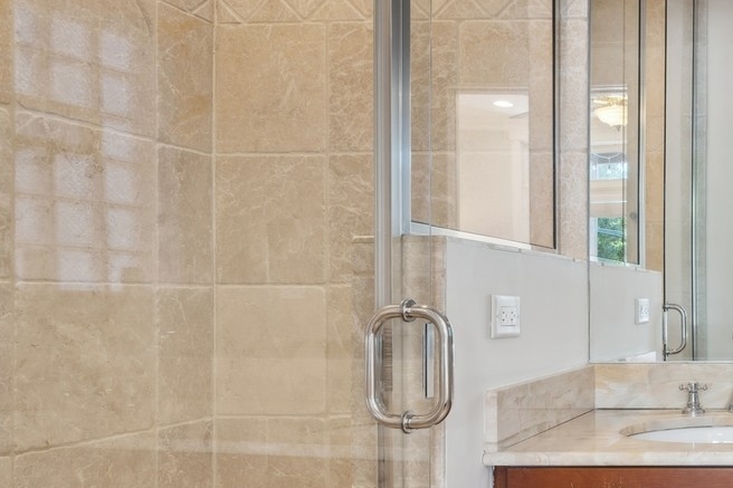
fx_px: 794
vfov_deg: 33.9
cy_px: 328
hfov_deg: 38.9
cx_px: 840
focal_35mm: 39
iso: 200
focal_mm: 16
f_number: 8
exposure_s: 1/10
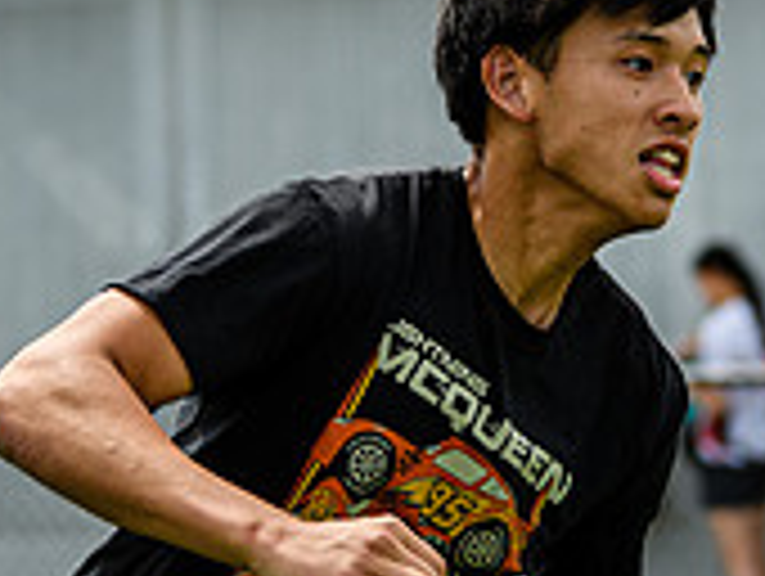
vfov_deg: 3.5
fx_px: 9361
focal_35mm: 423
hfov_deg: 4.7
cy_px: 367
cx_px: 662
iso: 125
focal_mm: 86
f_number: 3.2
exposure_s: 1/1250
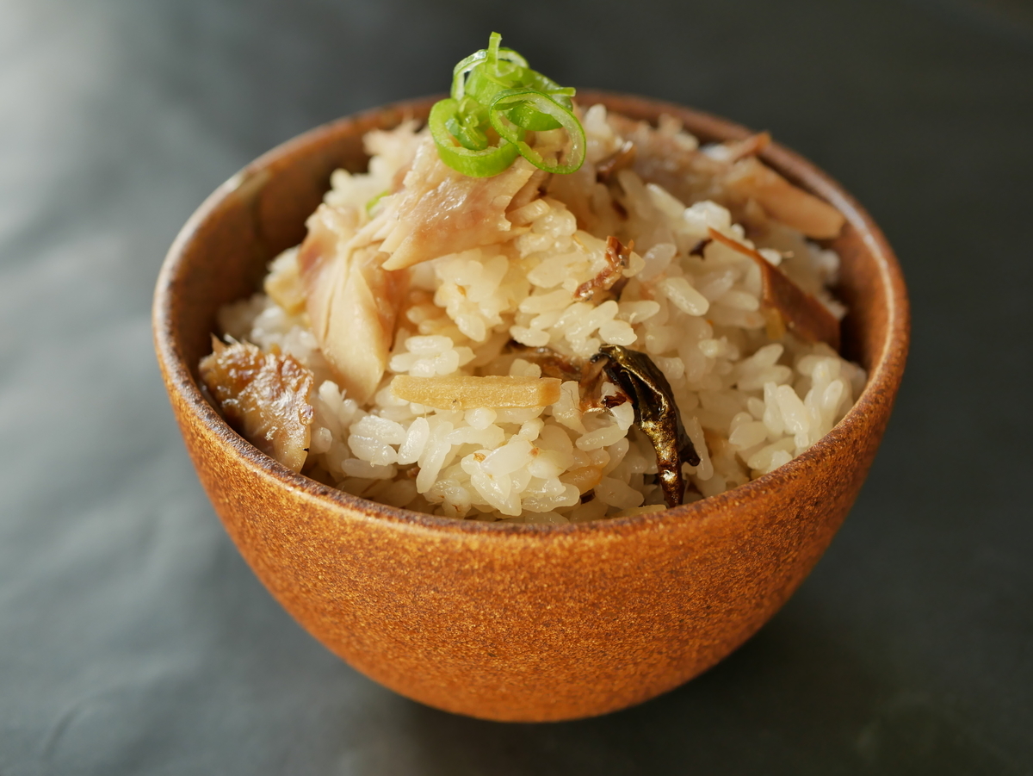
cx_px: 516
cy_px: 388
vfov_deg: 29.1
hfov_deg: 38.2
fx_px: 1493
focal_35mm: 50
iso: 200
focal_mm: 25
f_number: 3.2
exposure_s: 1/160
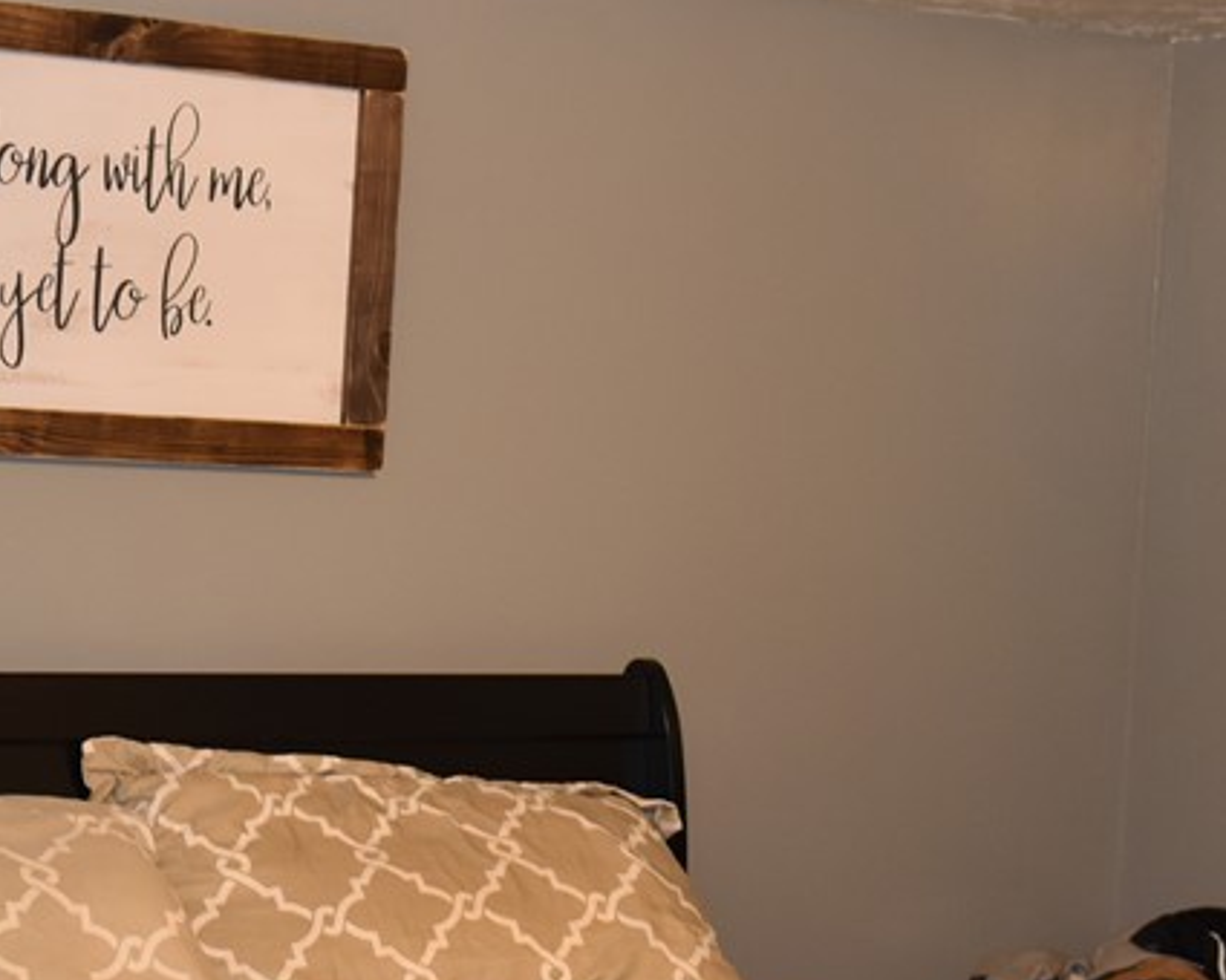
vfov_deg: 21.3
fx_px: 2613
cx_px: 40
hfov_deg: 25.3
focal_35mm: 72
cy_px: 487
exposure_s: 1/60
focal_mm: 20
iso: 800
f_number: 2.5
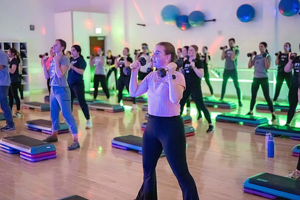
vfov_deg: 27.0
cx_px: 150
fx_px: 417
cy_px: 100
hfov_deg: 39.6
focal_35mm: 50
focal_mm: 50
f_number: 1.8
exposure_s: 1/125
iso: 12800
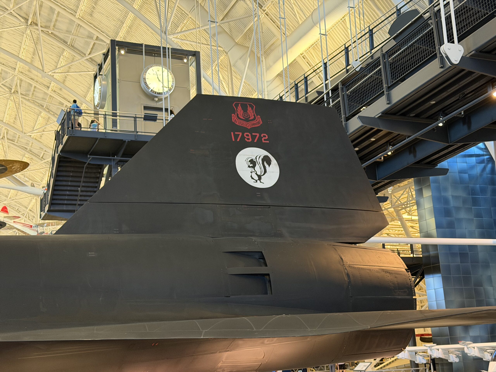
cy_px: 186
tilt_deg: +13.9
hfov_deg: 39.7
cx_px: 248
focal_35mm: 48
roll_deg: +4.0
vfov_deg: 30.3
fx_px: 688
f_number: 1.78
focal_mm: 6.76
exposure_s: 1/40
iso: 500
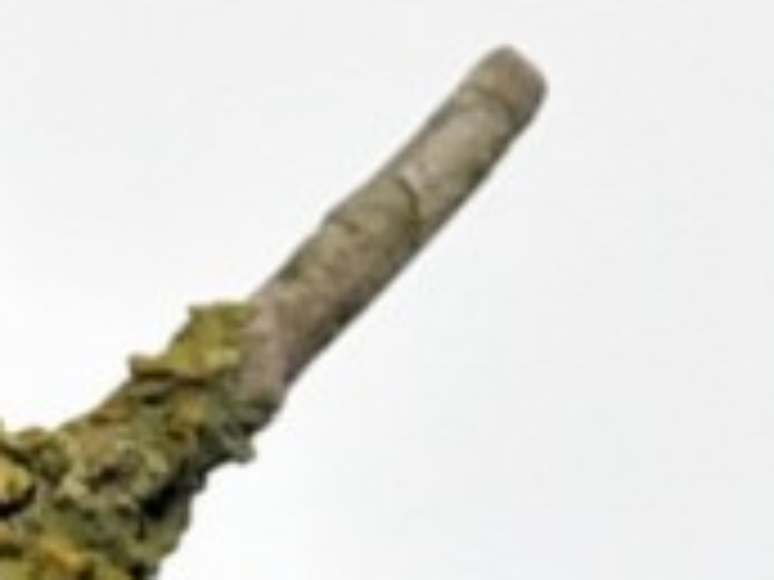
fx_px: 82641
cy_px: 1326
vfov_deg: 0.4
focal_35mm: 3696
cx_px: 680
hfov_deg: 0.5
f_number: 7.1
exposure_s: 1/640
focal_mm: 420
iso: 640
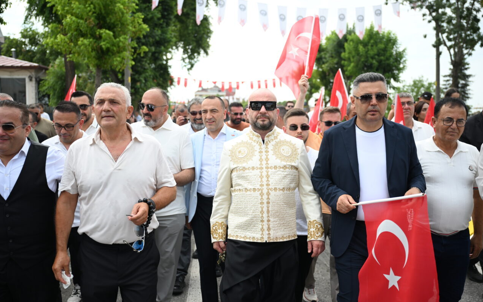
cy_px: 161
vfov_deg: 34.4
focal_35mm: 37
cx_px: 240
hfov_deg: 52.8
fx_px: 487
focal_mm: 36
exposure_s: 1/1250
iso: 180
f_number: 2.8
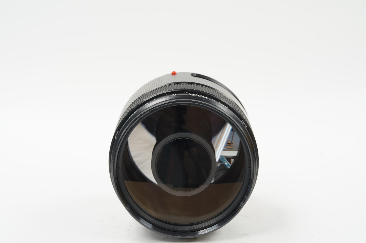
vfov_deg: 15.2
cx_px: 183
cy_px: 122
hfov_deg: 22.6
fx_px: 914
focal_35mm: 90
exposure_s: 1/1.25
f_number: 14
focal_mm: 90
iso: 200
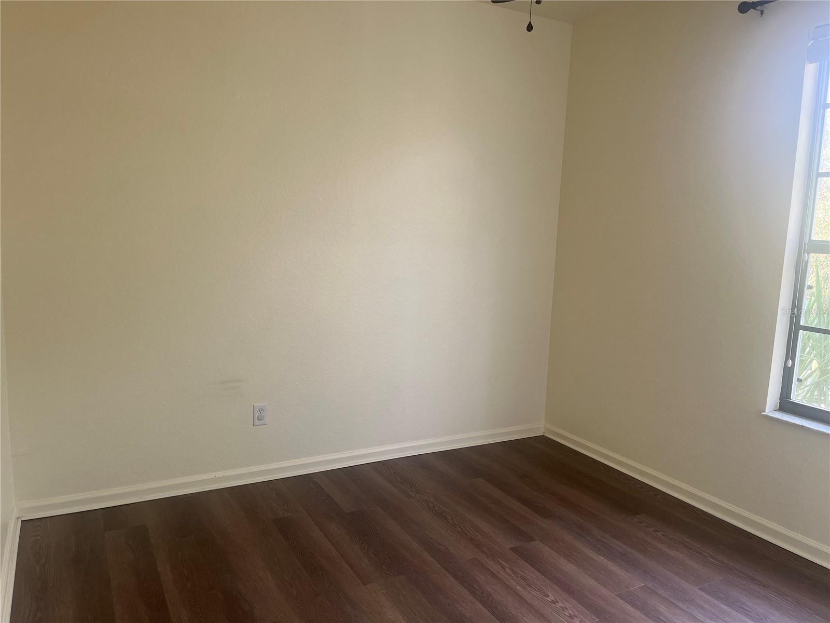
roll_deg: -1.7
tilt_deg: -7.4
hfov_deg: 67.3
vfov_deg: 53.1
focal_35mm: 26
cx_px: 415
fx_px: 623
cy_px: 312
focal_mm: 5.1
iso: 80
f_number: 1.6
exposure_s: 1/122
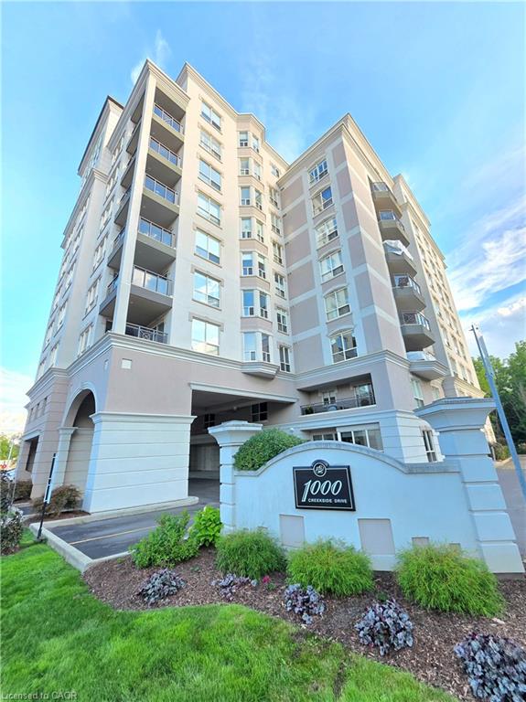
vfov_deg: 106.2
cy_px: 351
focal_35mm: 13
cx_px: 263
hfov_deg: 89.9
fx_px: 264
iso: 25
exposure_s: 1/120
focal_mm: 2.2
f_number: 1.9
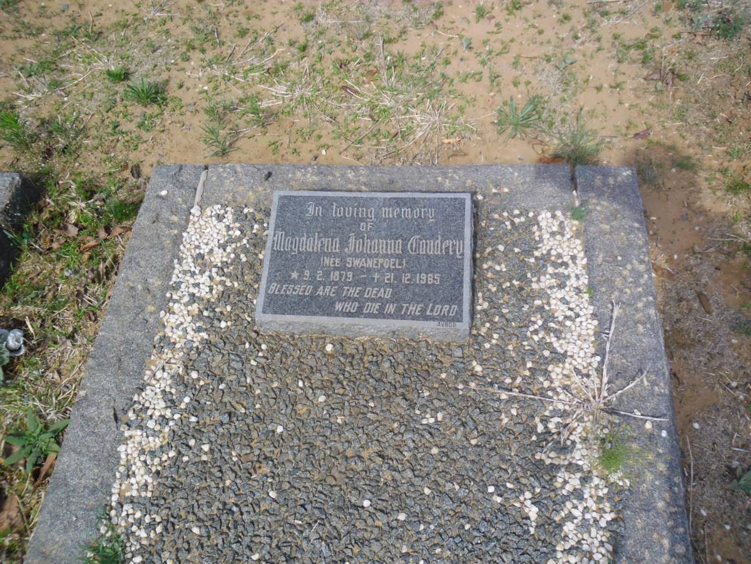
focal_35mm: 27
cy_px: 282
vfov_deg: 51.4
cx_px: 376
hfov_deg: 65.3
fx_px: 586
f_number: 3.5
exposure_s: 1/635
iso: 80
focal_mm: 4.9
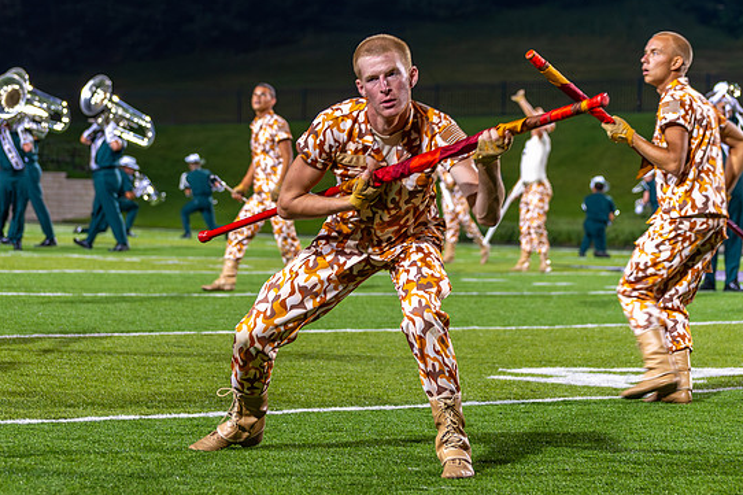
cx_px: 374
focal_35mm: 140
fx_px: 2888
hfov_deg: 14.7
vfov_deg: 9.8
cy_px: 98
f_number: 4.5
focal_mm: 86
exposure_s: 1/160
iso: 1800
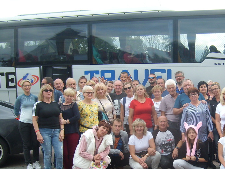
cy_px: 120
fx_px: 338
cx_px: 167
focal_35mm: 52
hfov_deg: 36.0
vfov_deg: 27.8
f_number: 2.8
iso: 50
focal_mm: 5.8
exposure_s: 1/284
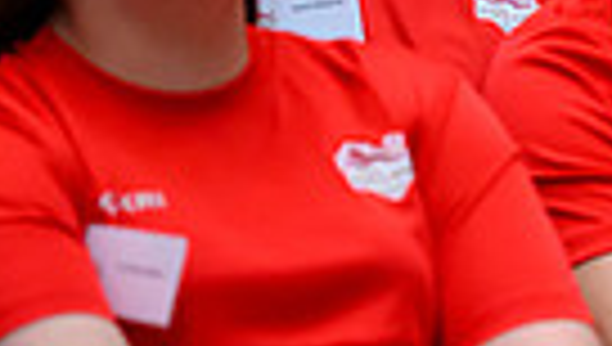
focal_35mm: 757
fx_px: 12304
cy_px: 65
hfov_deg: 2.8
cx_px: 1215
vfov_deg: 1.6
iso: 8000
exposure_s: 1/400
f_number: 2.8
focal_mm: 170
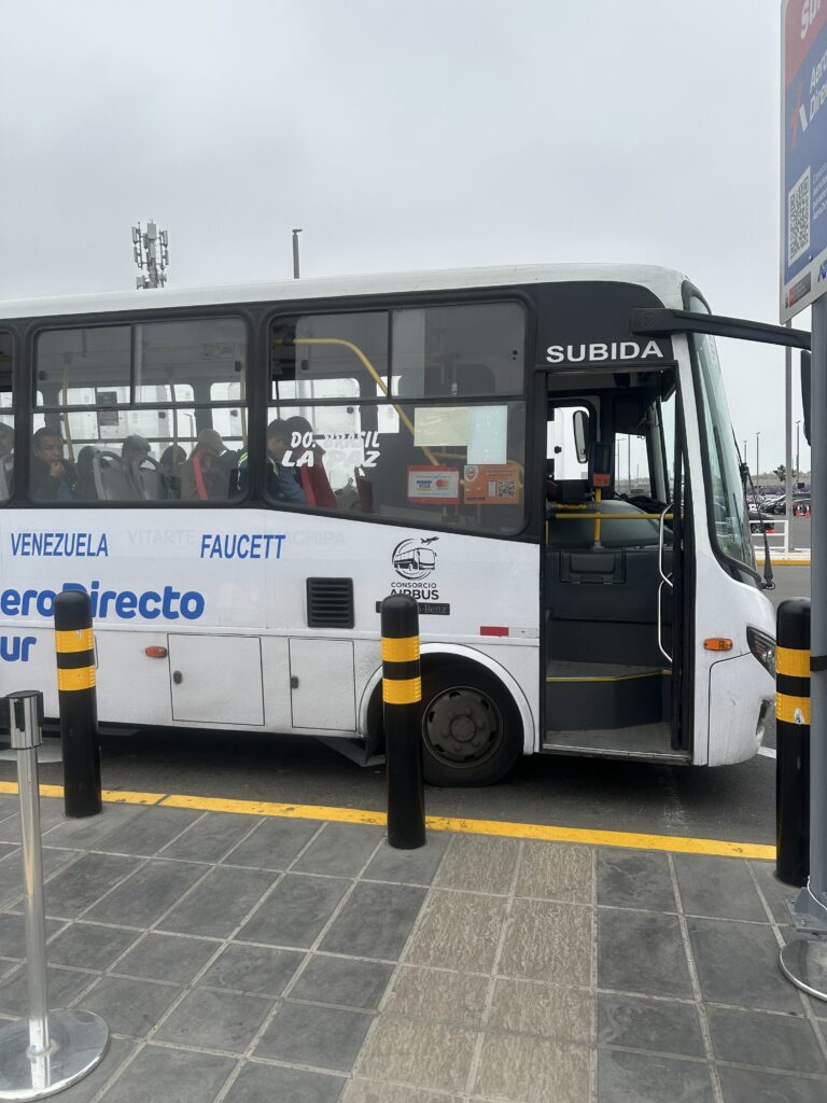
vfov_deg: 71.6
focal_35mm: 24
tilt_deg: -5.5
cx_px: 414
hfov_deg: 56.8
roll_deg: -1.9
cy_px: 552
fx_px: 765
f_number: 1.78
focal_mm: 6.86
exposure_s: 1/3155
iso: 80
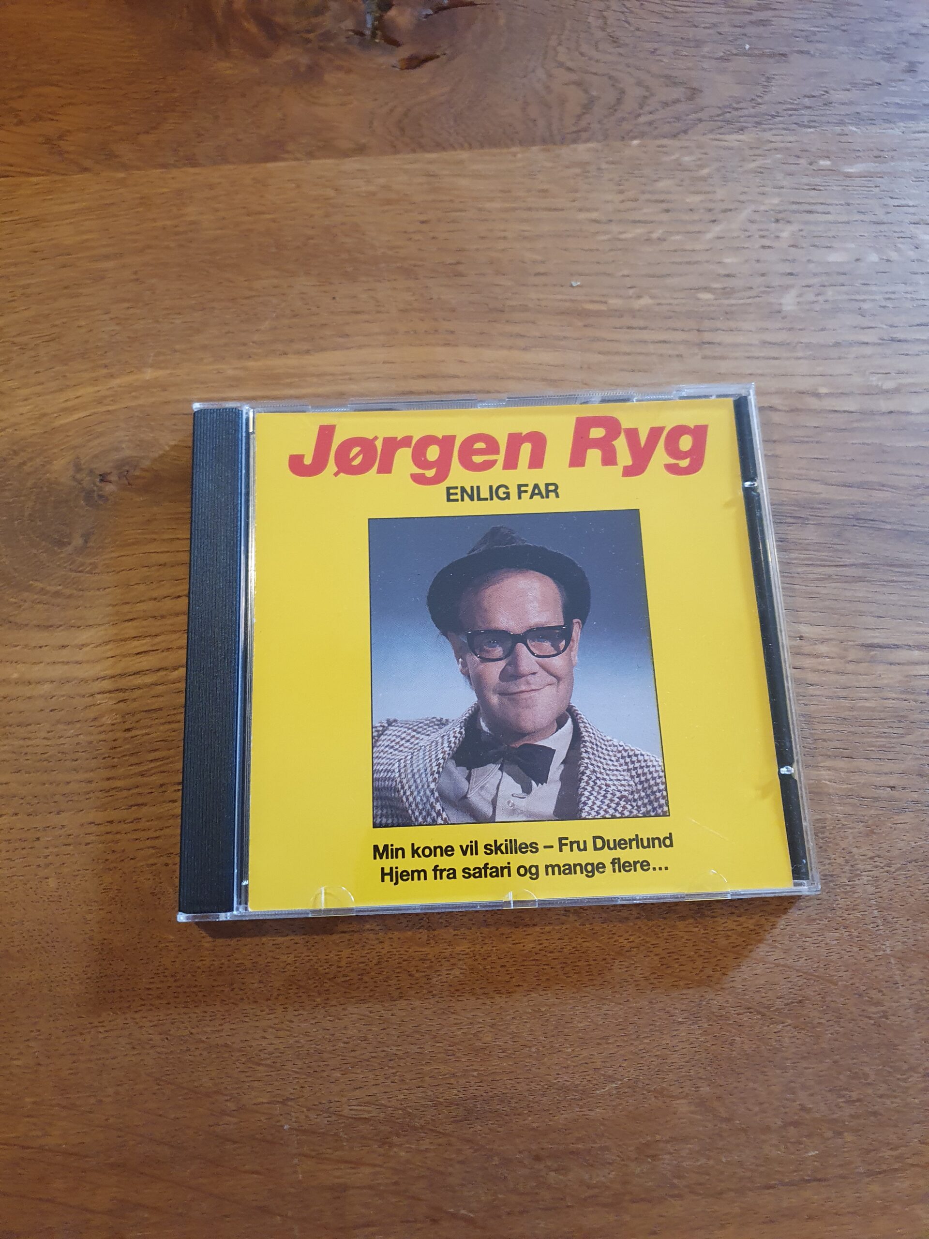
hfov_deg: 53.1
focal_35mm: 26
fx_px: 930
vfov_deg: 67.3
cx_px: 464
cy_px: 620
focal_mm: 4.32
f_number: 1.5
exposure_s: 1/50
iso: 320
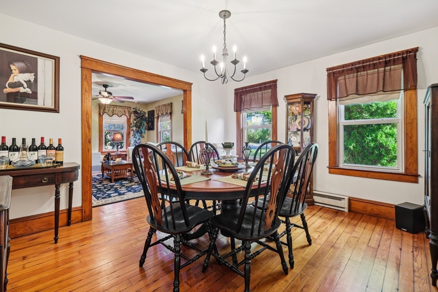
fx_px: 183
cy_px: 146
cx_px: 219
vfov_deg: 77.3
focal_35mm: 15
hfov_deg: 100.4
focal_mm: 10
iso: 400
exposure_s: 1/10
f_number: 5.6
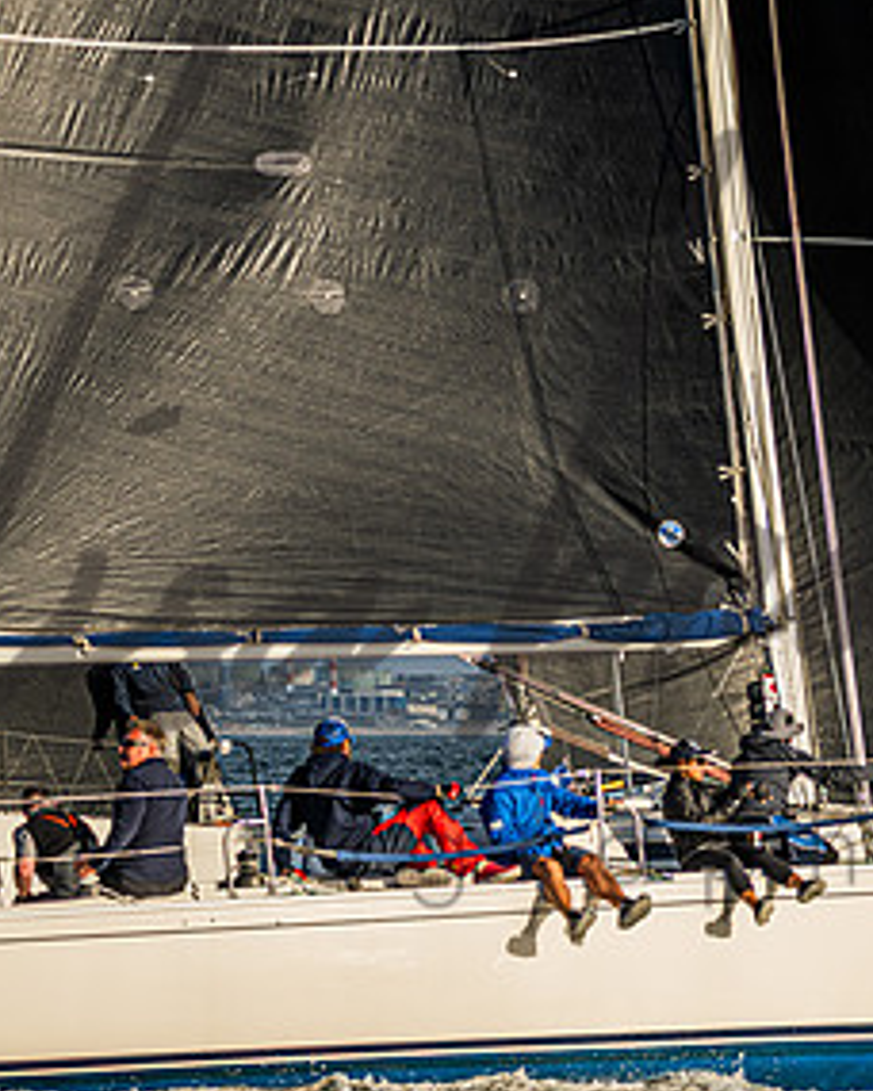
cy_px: 565
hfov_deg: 7.9
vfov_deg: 9.9
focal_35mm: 196
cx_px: 764
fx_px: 6330
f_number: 4.5
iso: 100
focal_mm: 100
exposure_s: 1/1000
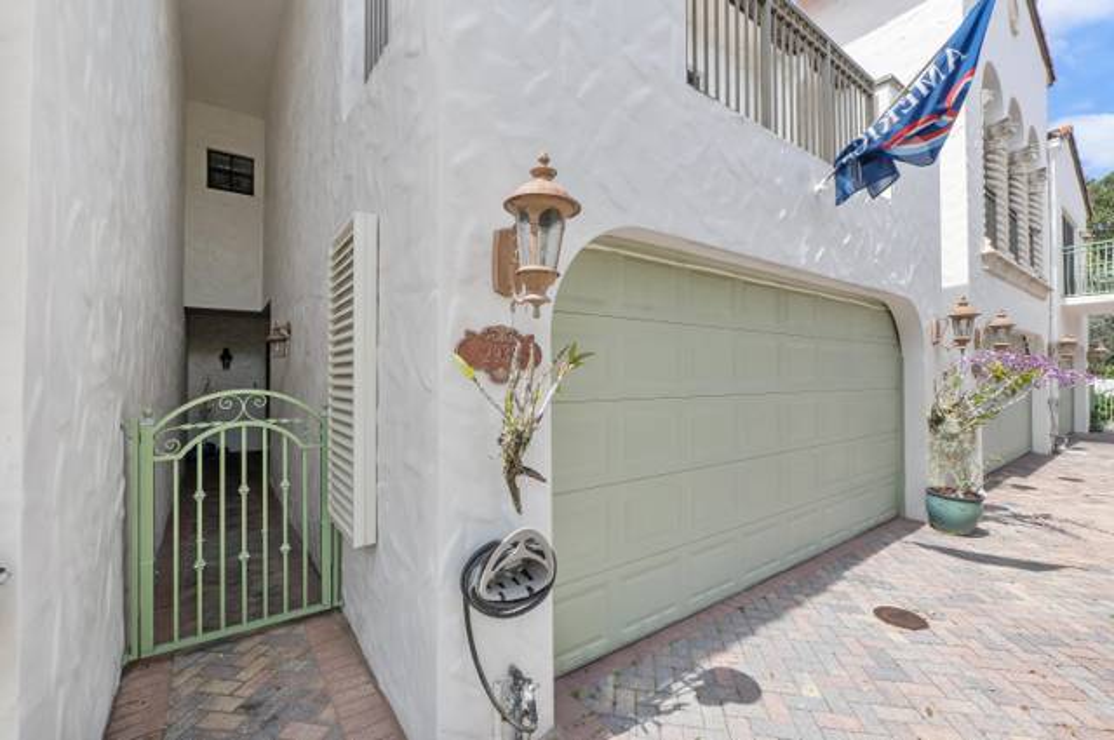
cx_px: 557
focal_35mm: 15
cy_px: 370
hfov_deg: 100.5
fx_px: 464
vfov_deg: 77.2
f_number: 11
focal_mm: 10
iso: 100
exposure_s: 1/125
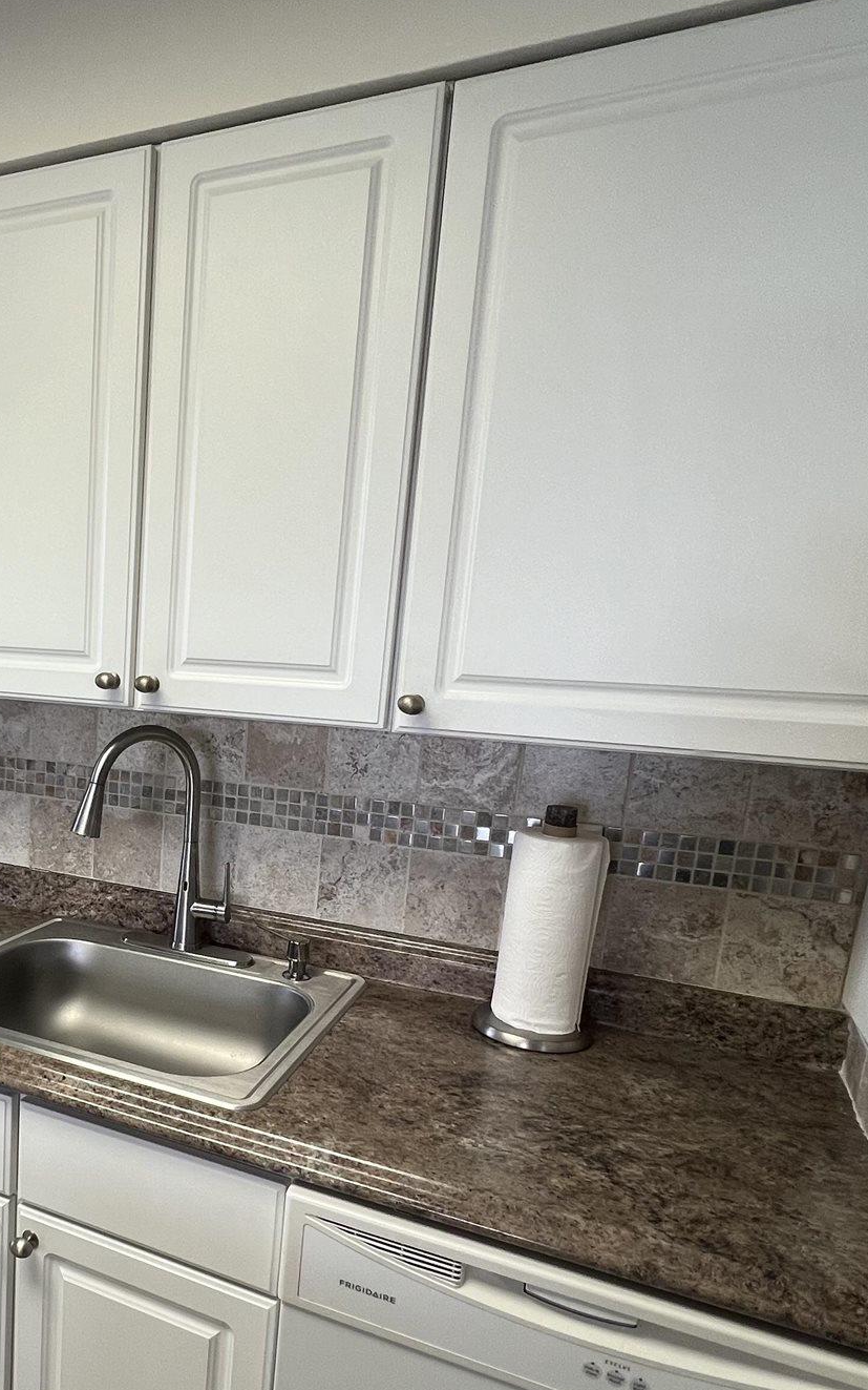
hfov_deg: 47.0
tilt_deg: -10.6
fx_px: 908
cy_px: 843
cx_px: 120
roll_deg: -2.4
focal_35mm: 24
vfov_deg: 73.9
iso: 80
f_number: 1.8
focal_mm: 1.57
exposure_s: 1/120
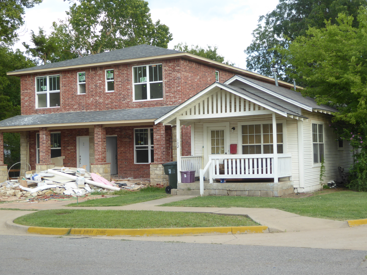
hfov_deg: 33.2
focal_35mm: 58
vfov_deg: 25.2
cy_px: 141
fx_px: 615
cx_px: 166
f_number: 4.1
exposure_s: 1/125
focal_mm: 9
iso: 80
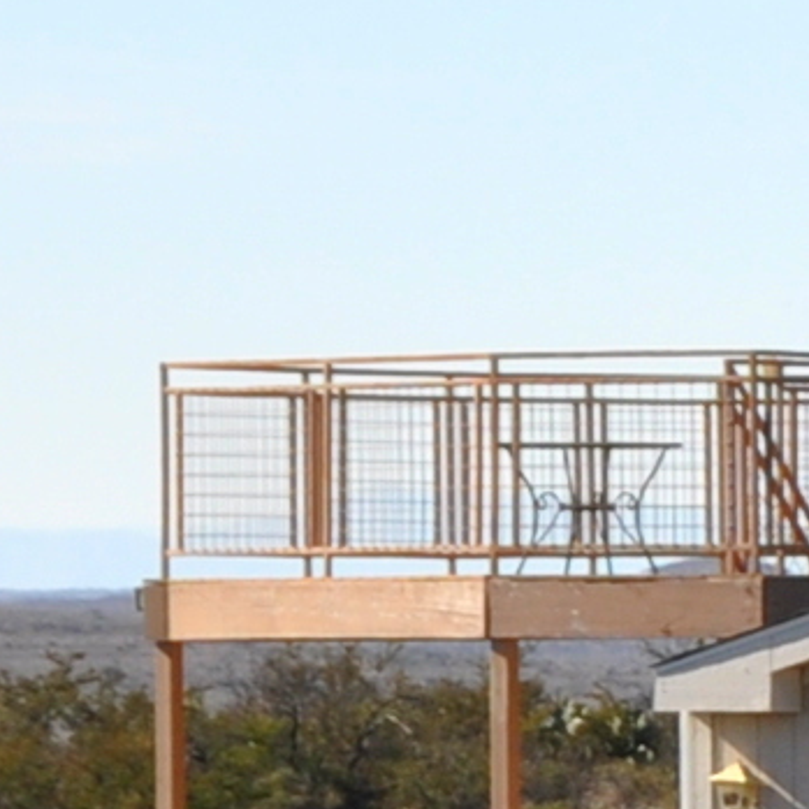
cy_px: 737
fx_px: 14886
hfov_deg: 3.1
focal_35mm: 563
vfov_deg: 3.1
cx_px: 2283
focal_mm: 48
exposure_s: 1/250
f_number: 8
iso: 200
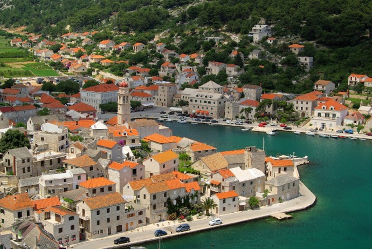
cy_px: 124
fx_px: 662
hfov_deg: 31.4
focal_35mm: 64
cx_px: 186
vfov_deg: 21.3
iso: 200
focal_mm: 42.5
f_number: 11
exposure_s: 1/180
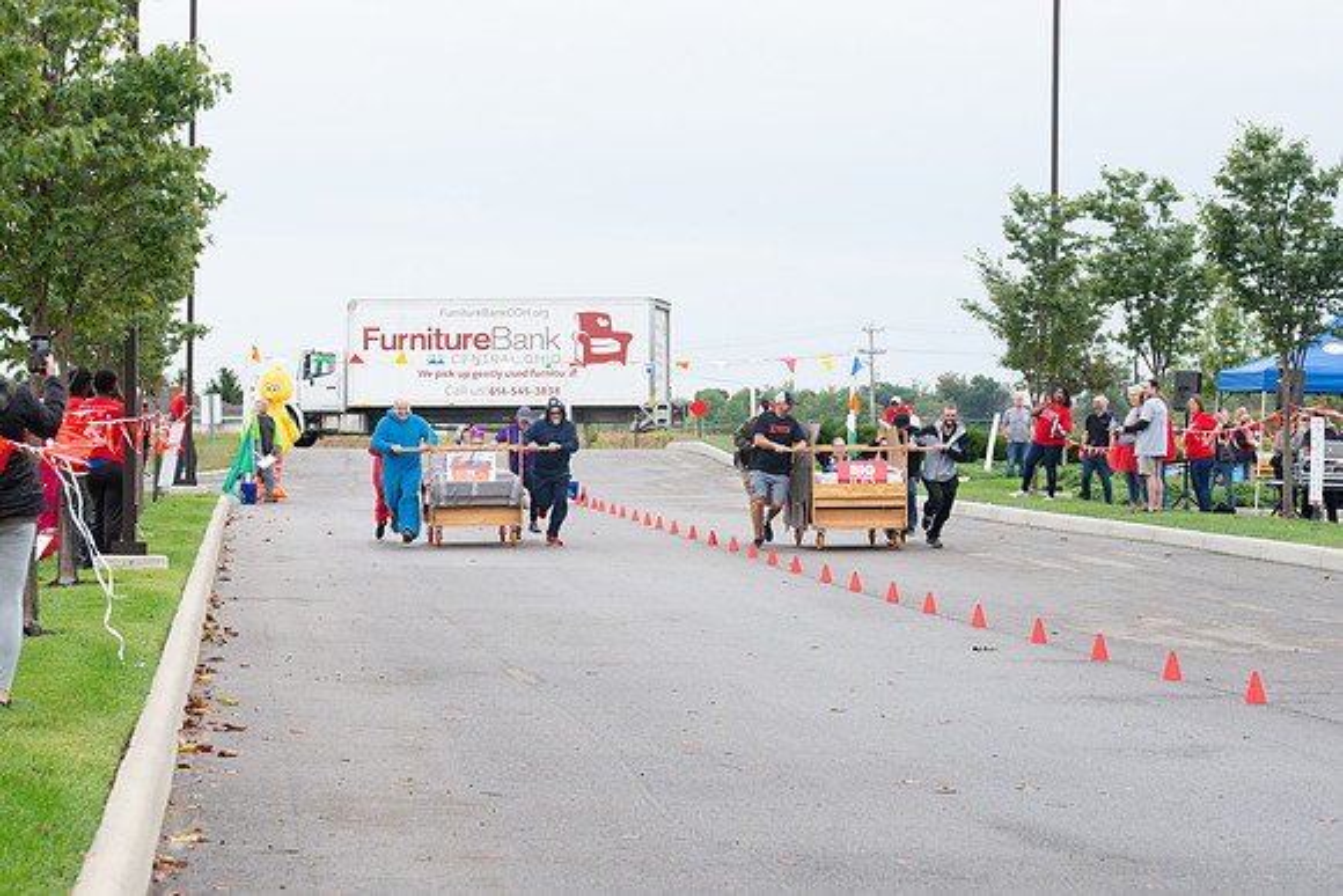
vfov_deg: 11.8
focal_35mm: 116
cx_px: 569
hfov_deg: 17.6
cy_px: 495
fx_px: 4345
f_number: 9
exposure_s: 1/250
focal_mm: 98
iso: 640
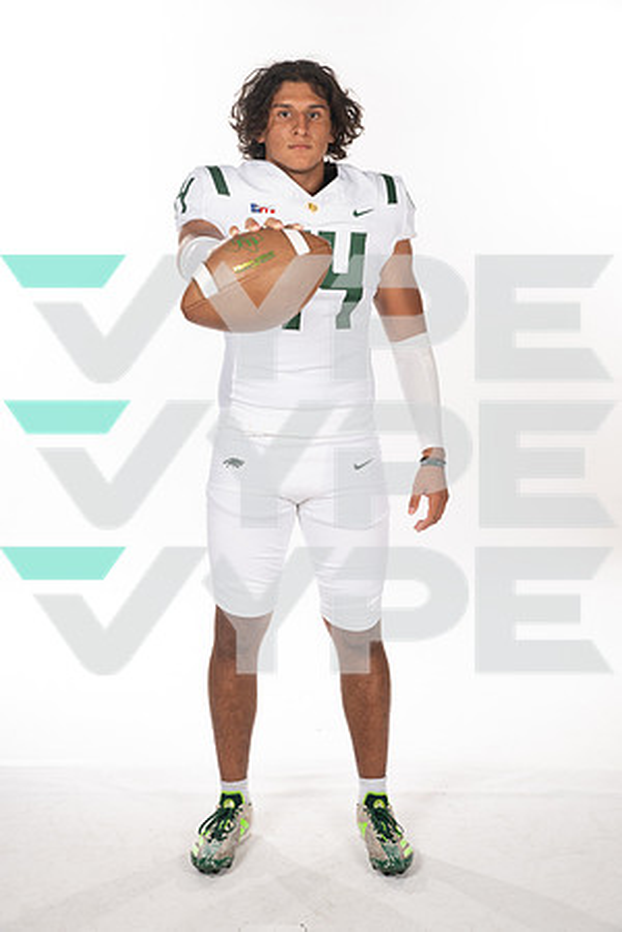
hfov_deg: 26.0
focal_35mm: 52
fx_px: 1348
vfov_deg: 38.2
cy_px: 466
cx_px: 311
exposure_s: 1/400
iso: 640
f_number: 8
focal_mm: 52
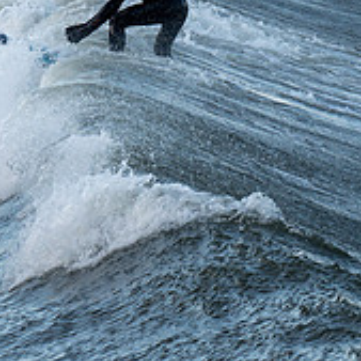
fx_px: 9368
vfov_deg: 2.2
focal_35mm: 794
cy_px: -36
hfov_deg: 2.2
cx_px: 193
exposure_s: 1/1600
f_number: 3.5
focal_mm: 180
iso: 320
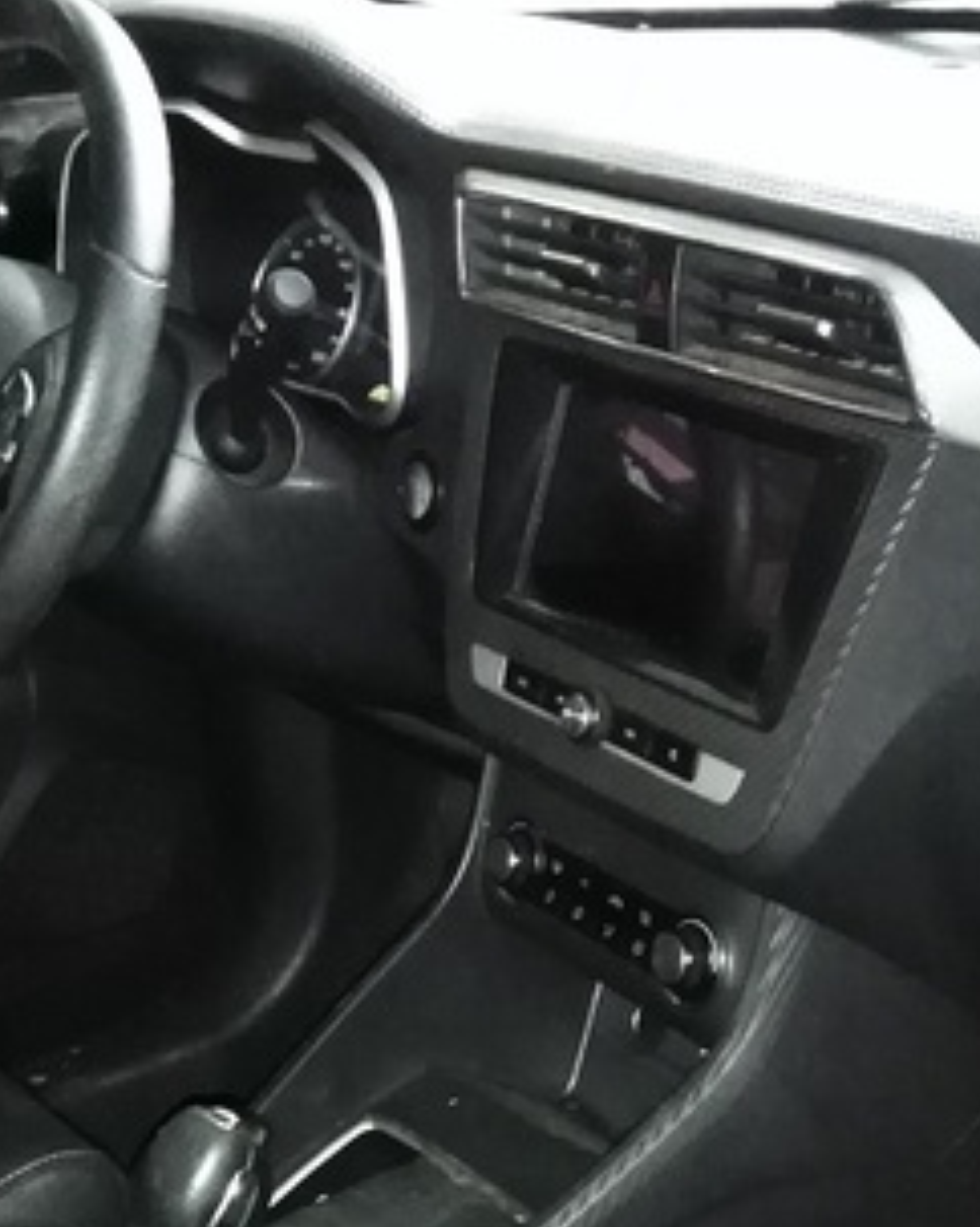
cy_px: 988
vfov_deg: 30.2
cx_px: 668
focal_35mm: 61
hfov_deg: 24.8
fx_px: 2214
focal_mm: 3.46
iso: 2791
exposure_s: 1/12
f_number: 2.2
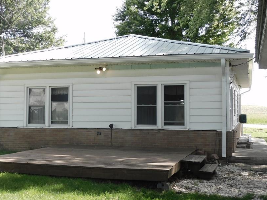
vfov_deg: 25.6
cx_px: 104
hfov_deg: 33.7
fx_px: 440
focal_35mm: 57
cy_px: 84
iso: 125
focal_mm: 8.1
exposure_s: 1/200
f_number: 4
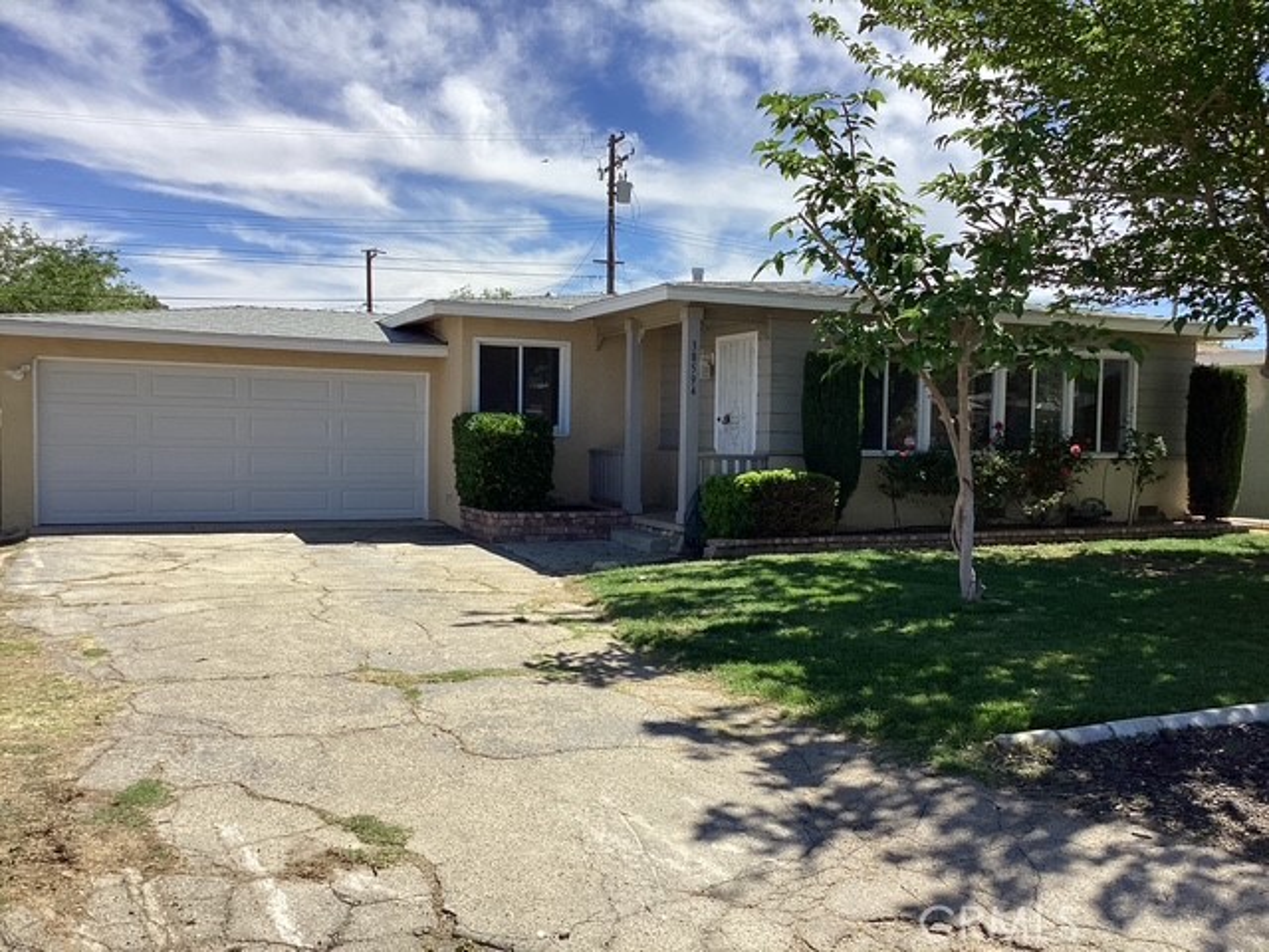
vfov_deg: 45.4
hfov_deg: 58.4
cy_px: 476
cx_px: 634
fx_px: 1136
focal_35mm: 31
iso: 25
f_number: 2.4
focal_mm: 3.3
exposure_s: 1/1631
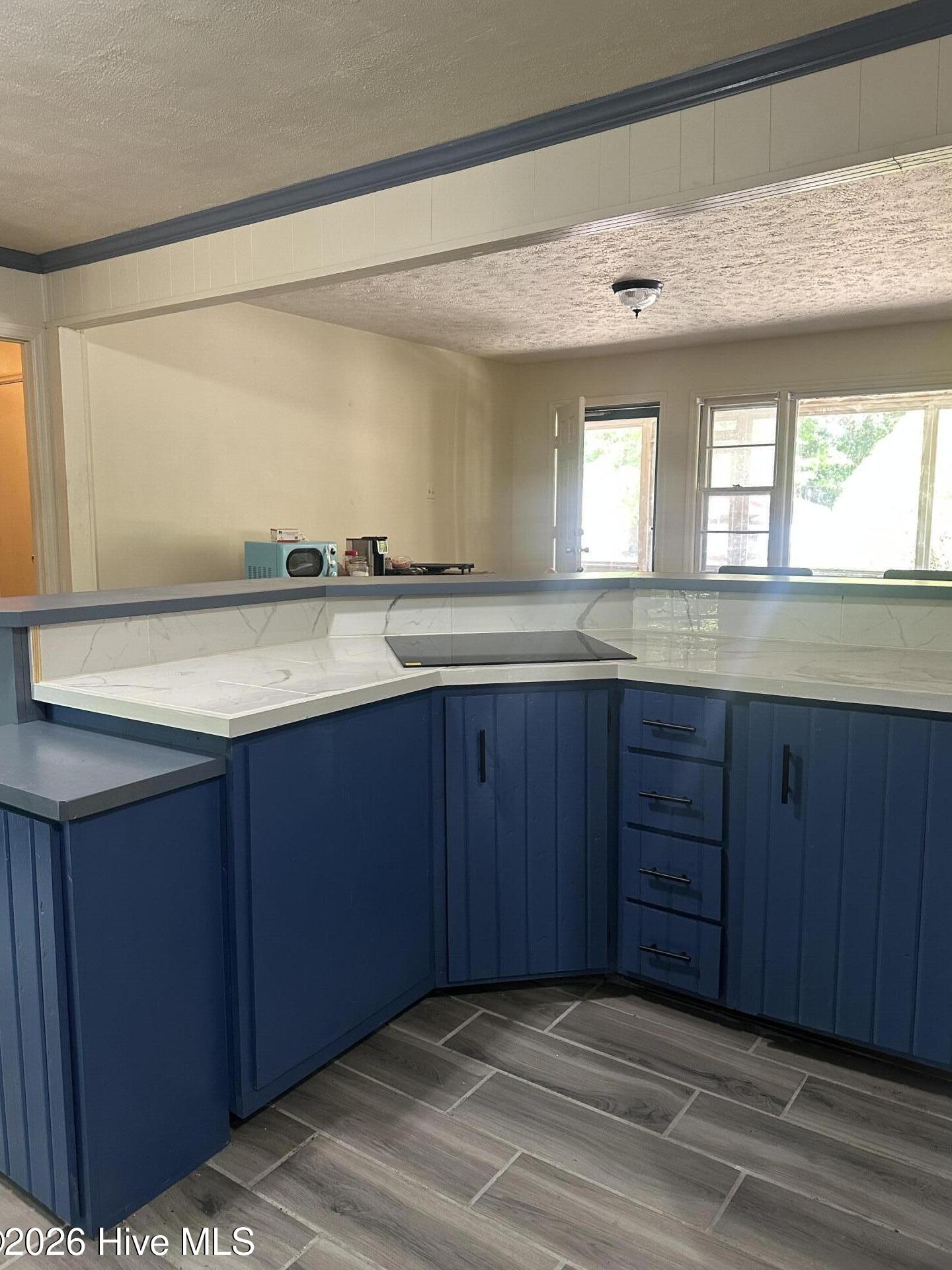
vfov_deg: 69.4
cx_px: 469
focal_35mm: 25
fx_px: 917
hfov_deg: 54.9
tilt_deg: -7.6
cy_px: 641
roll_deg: -1.1
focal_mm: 6.86
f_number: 1.78
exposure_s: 1/60
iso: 250
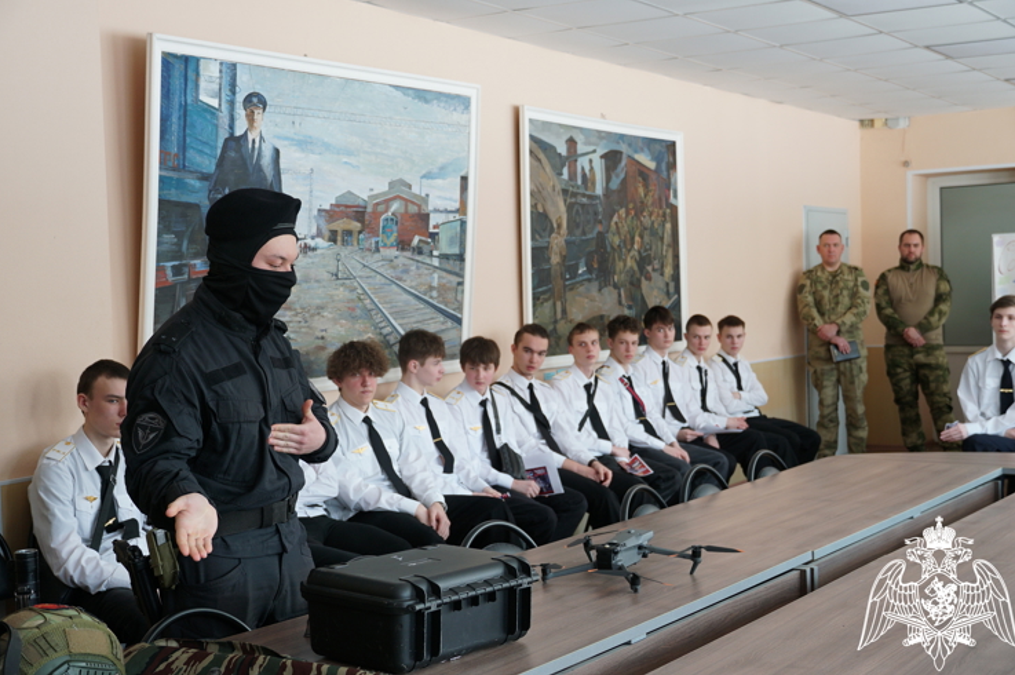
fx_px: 1423
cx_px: 516
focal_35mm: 51
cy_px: 340
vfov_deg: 26.7
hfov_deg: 39.3
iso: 250
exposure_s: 1/60
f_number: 4.5
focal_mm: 33
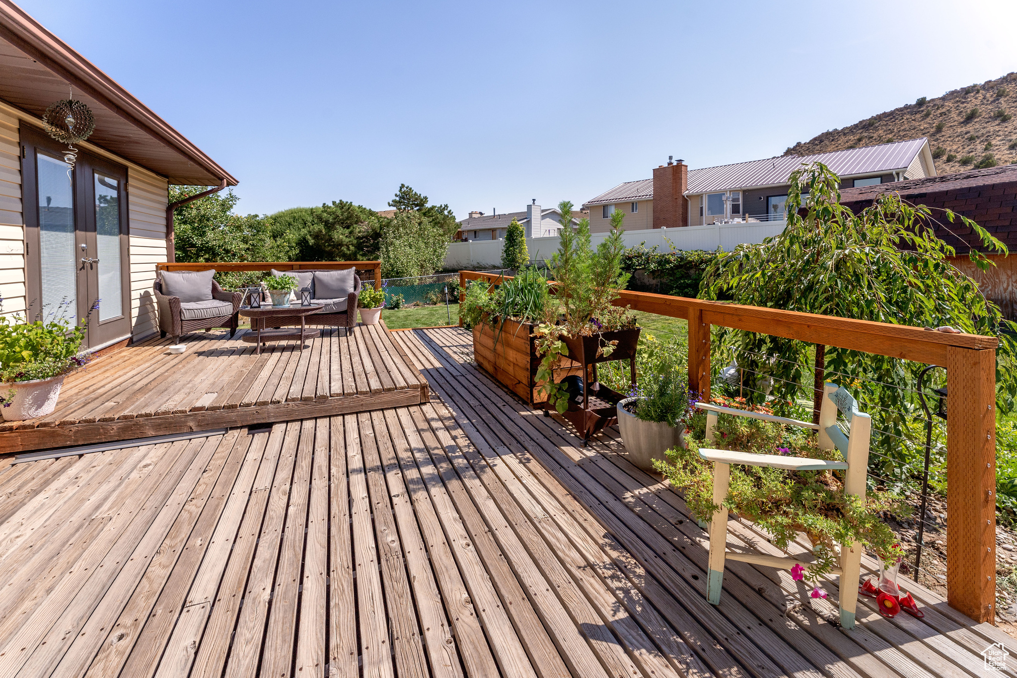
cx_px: 508
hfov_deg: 104.3
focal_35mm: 14
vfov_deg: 81.2
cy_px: 339
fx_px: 395
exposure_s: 1/1250
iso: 400
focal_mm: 14
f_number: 8
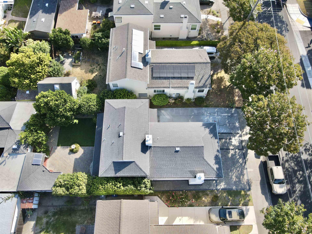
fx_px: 216
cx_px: 156
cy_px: 117
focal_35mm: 24
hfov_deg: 71.6
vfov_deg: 56.8
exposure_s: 1/200
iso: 100
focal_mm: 4.5
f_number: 2.8
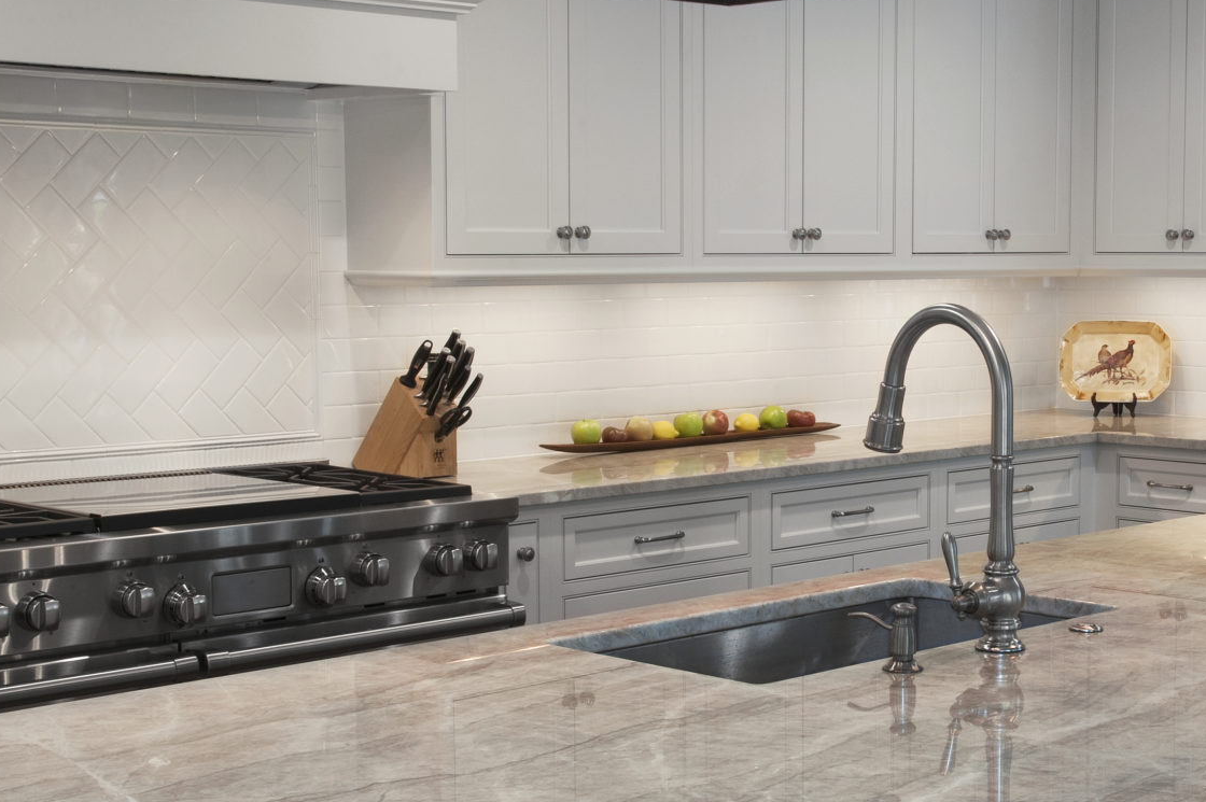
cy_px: 433
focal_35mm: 64
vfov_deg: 21.2
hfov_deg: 31.2
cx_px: 815
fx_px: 2142
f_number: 22
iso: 200
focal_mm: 35
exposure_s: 2.5
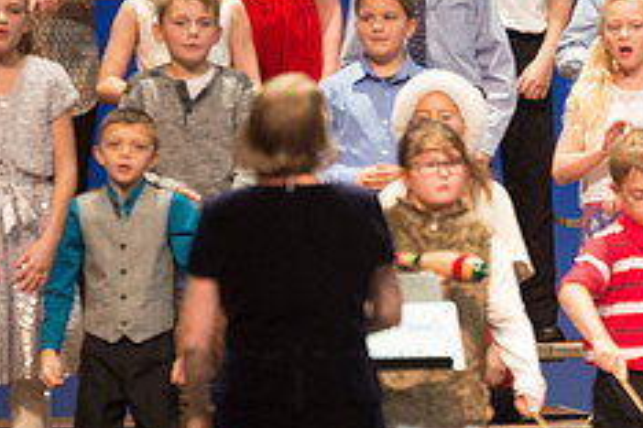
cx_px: 605
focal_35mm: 496
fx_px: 8858
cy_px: 210
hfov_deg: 4.2
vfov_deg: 2.8
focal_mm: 200
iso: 2500
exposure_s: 1/200
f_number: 2.8
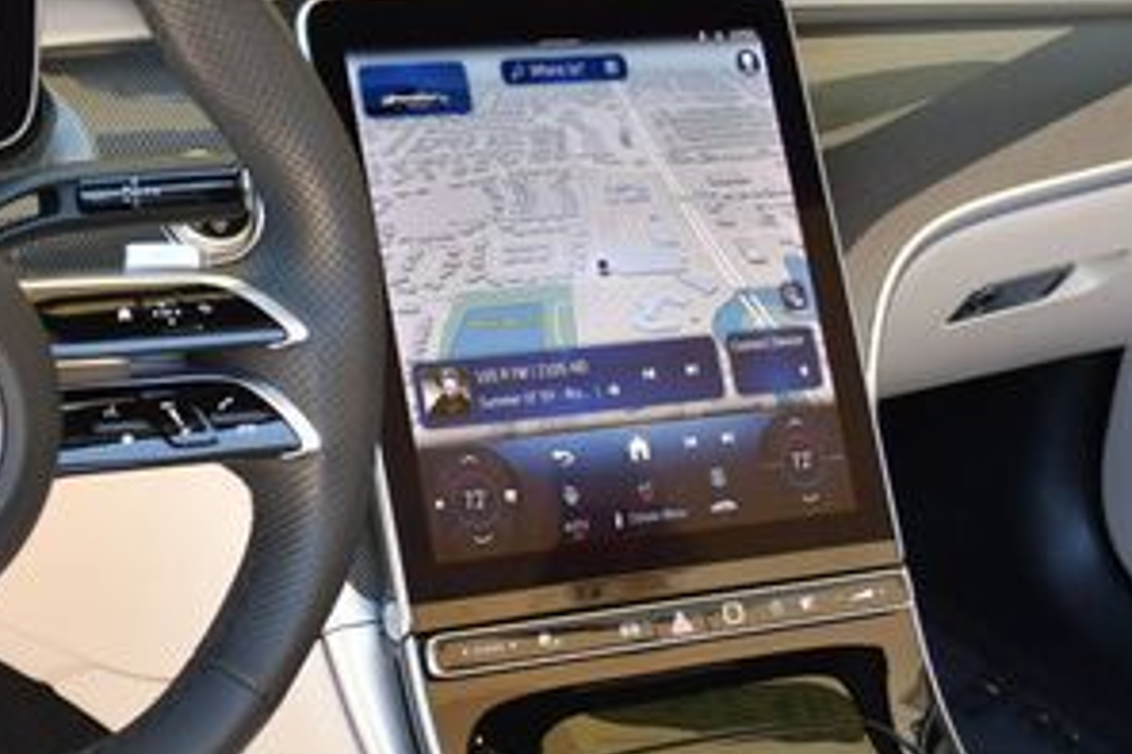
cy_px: 390
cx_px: 38
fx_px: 2451
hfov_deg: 24.9
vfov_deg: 17.5
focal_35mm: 78
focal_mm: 18
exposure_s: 1/250
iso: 400
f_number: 4
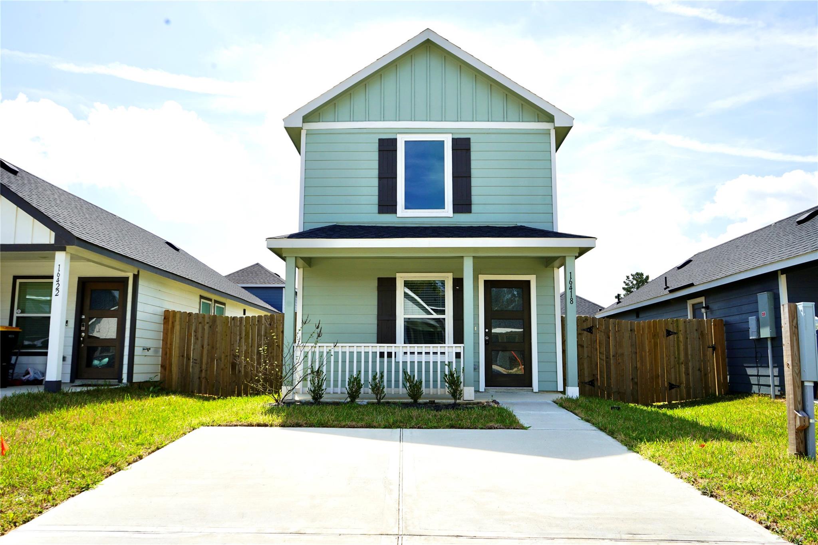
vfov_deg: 46.4
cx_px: 409
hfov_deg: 65.5
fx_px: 636
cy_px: 272
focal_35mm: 28
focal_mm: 28
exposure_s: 1/200
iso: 100
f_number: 11
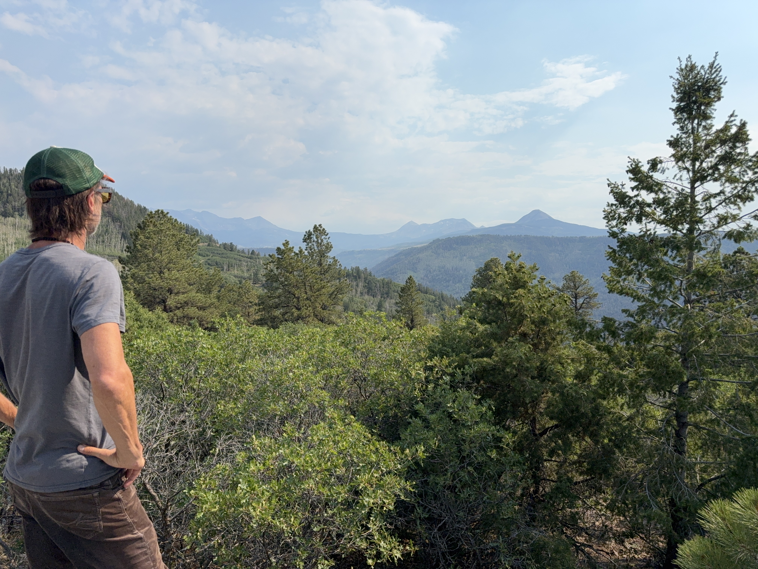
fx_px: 526
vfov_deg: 56.8
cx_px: 379
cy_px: 284
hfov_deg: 71.6
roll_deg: -0.1
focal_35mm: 24
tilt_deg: -3.3
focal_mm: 6.76
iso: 80
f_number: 1.78
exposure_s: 1/8130
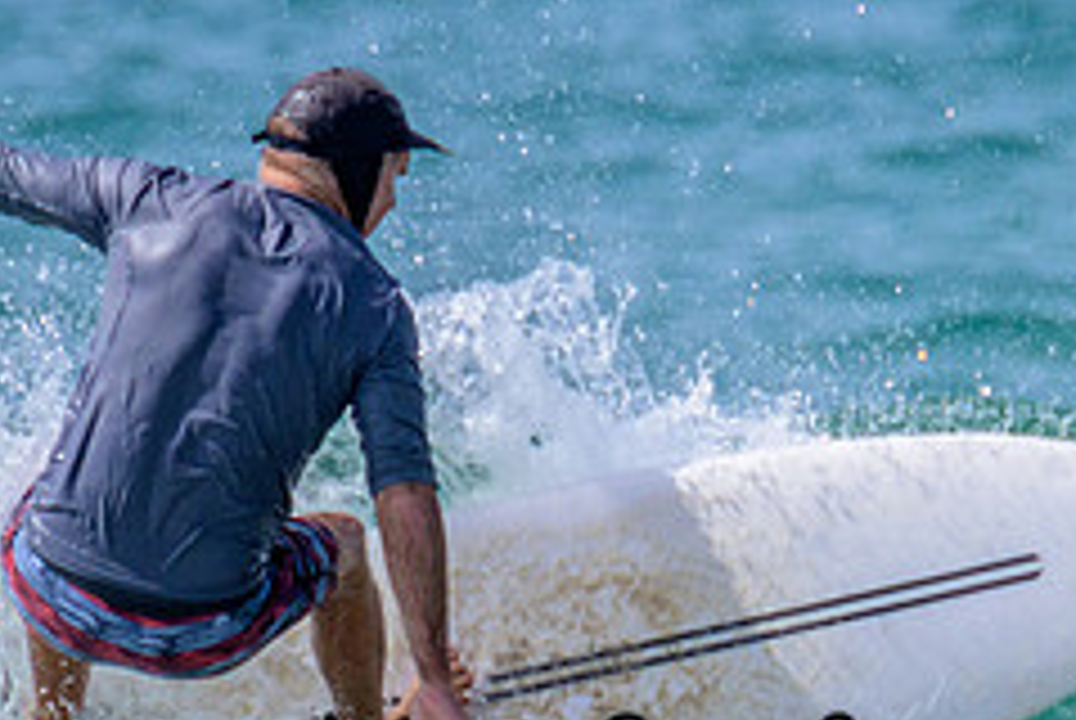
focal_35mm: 2382
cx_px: 988
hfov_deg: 0.9
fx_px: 71282
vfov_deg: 0.6
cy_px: 602
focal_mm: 800
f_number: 11
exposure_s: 1/2000
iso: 1100
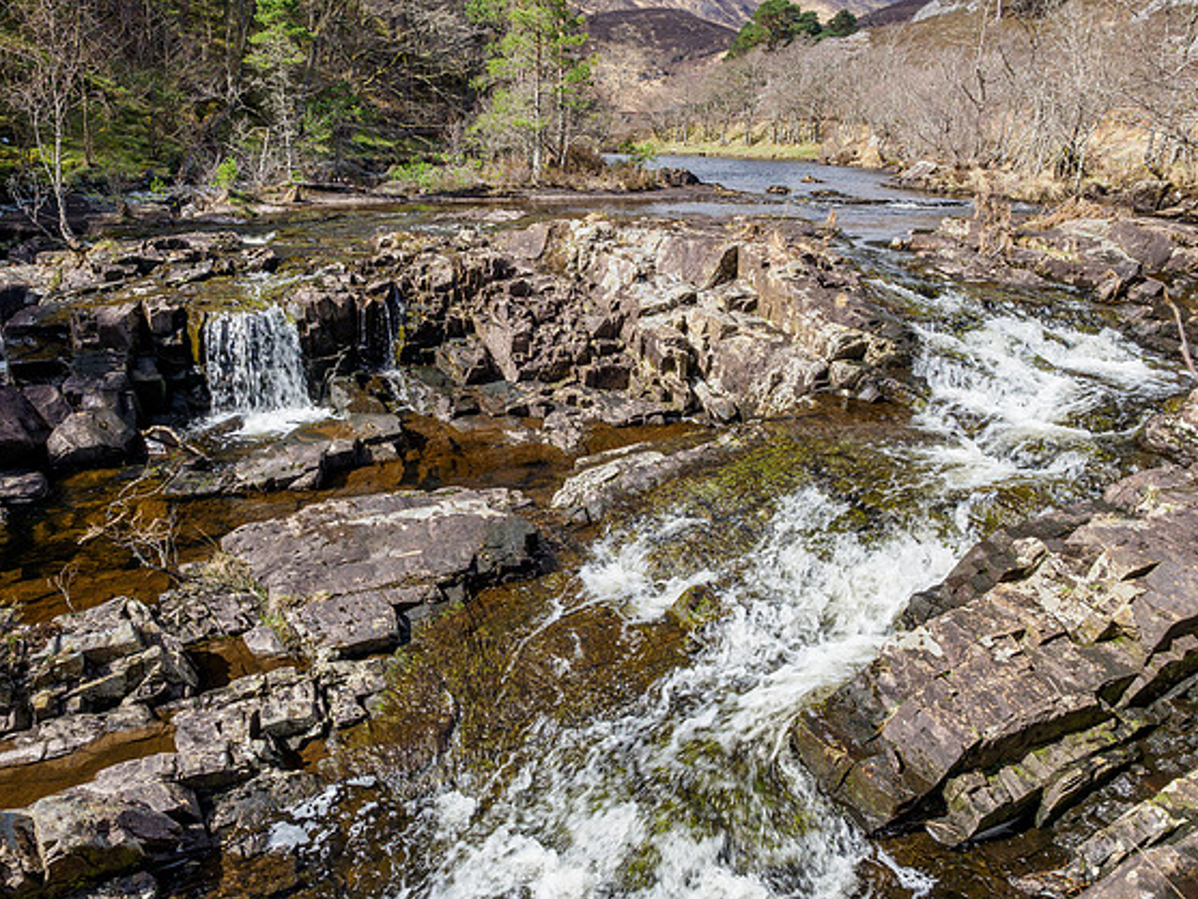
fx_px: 865
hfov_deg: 69.4
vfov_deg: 54.9
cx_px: 576
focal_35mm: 25
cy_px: 455
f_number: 7.1
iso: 200
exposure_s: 1/80
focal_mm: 12
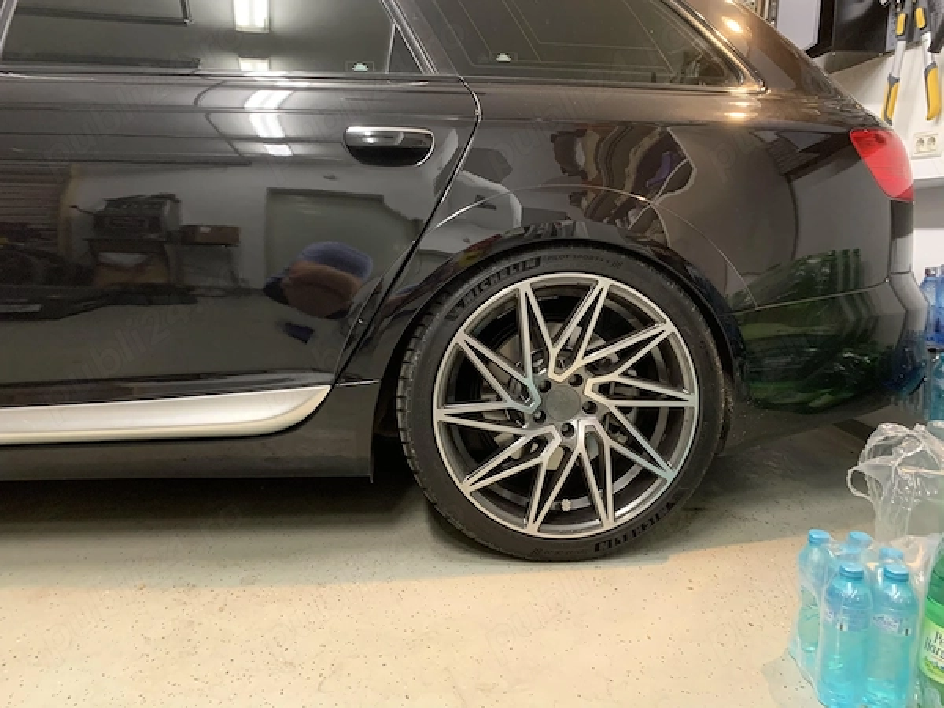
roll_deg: -1.4
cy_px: 354
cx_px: 472
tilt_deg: -10.1
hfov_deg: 67.3
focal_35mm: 26
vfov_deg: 53.1
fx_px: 709
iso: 400
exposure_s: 1/33
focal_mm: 4.25
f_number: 1.8
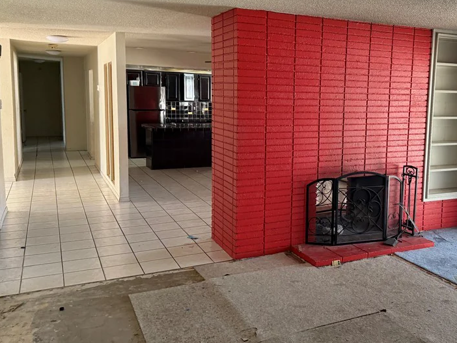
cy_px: 150
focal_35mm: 35
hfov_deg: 51.5
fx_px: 462
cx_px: 311
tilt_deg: -4.3
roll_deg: -0.7
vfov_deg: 40.6
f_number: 1.78
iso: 320
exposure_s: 1/60
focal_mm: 6.76
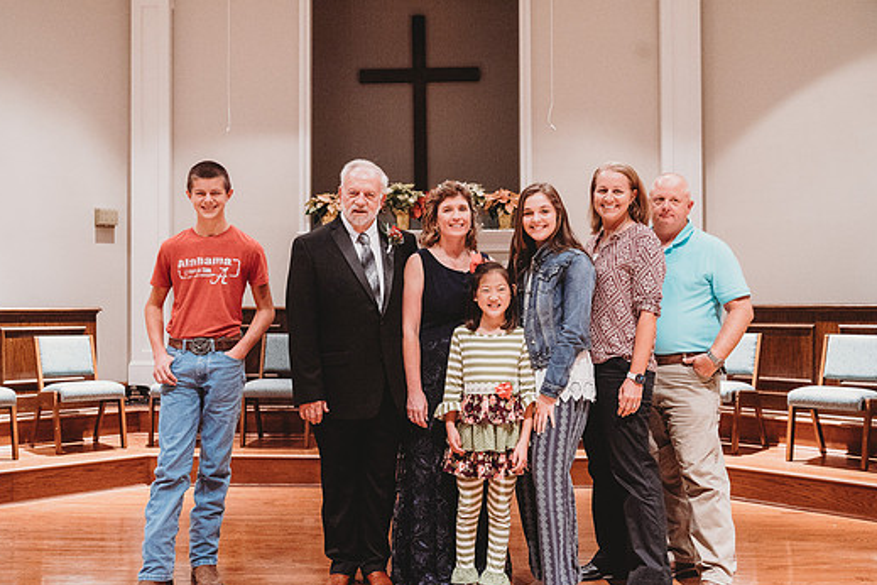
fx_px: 926
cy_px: 300
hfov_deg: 50.7
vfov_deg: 35.1
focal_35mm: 38
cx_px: 411
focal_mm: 34
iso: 6400
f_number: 4
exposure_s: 1/200
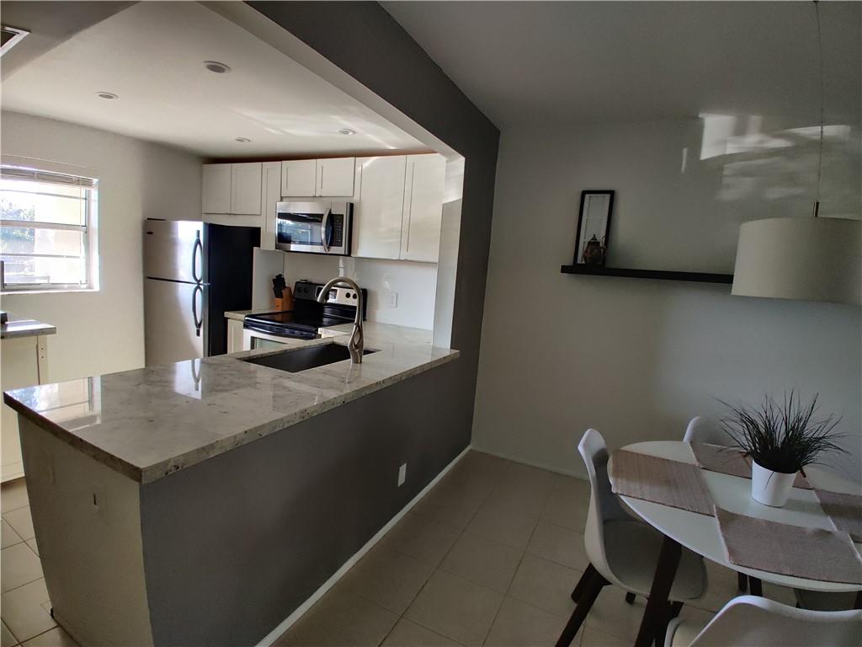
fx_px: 324
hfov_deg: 106.2
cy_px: 324
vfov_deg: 89.9
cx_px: 431
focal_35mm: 13
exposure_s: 1/33
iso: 500
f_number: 2.2
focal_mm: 2.25
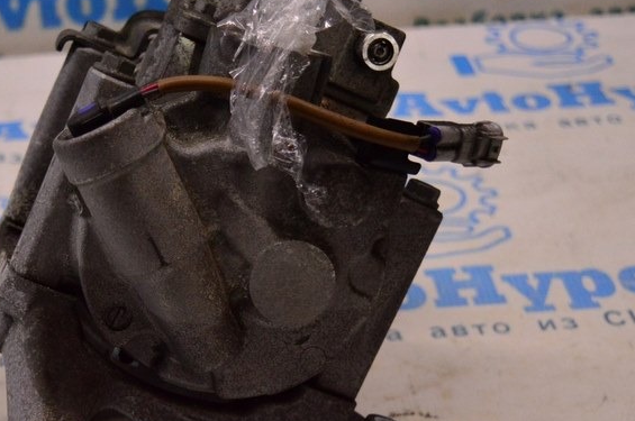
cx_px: 149
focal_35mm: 79
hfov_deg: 25.4
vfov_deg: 17.2
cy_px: 312
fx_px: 1390
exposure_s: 1/400
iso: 1600
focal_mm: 29
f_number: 4.2
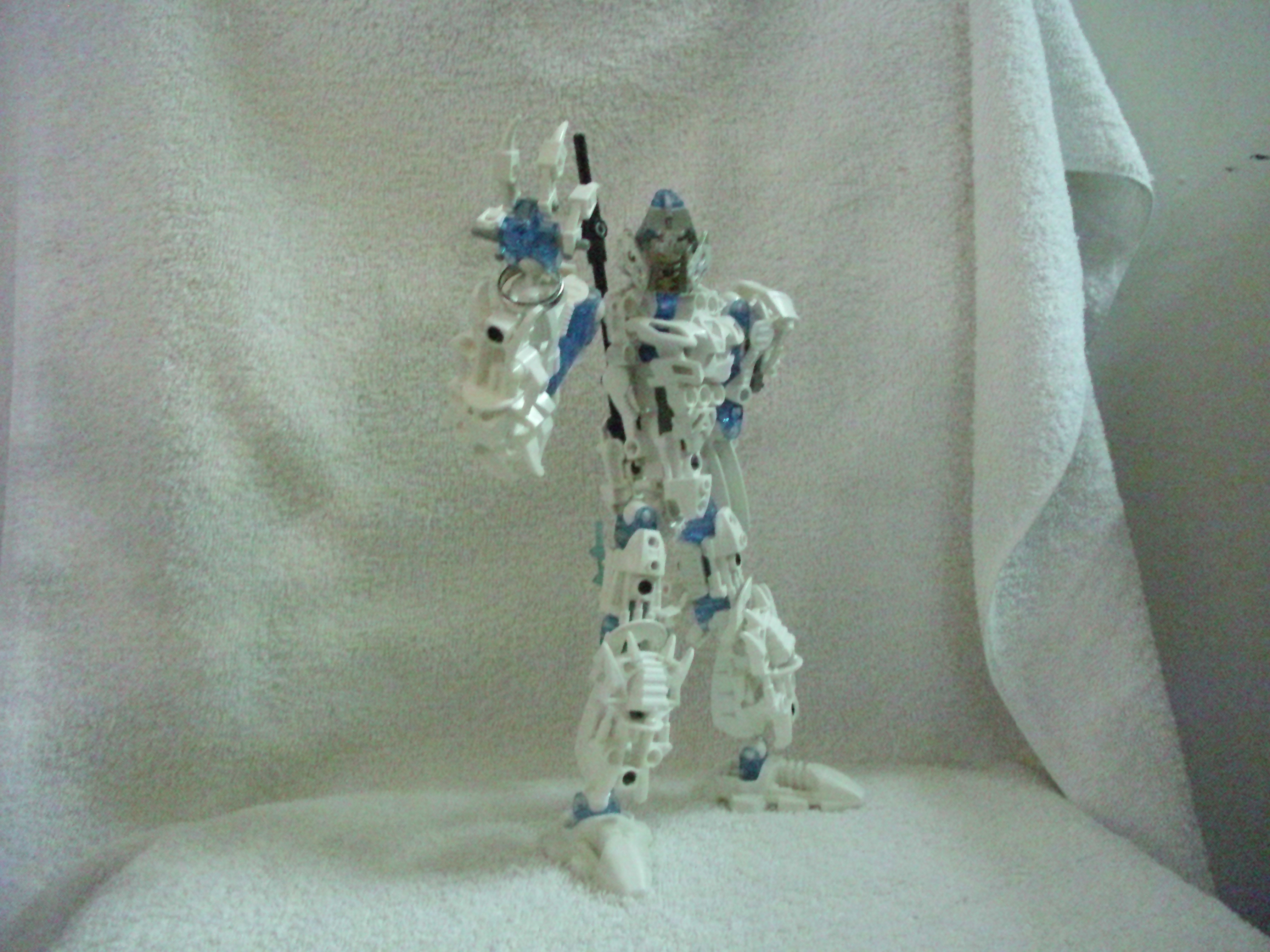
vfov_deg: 37.7
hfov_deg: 49.0
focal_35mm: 38
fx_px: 1394
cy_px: 476
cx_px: 635
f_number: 3.1
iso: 1600
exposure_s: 1/33
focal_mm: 6.3
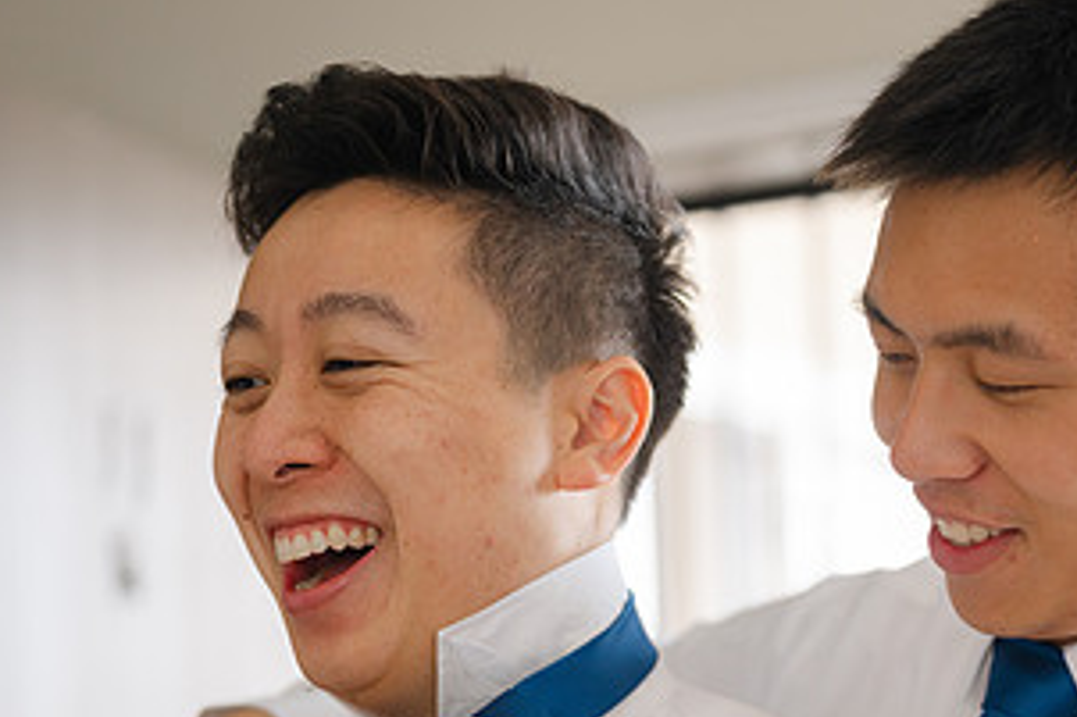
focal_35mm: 96
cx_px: 703
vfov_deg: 14.1
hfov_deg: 21.2
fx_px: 2870
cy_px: 651
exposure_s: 1/160
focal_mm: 50
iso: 280
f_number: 1.8
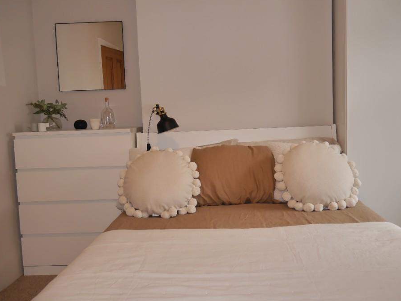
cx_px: 217
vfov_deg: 44.2
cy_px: 141
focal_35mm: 32
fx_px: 371
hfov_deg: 56.7
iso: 320
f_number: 3.5
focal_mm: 14
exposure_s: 1/125
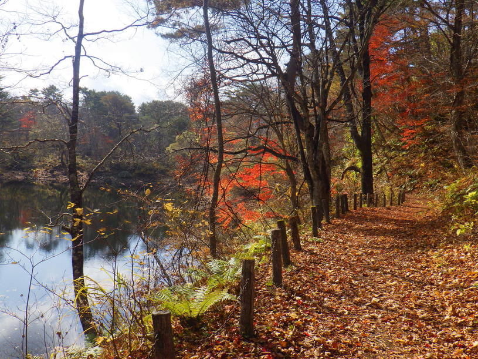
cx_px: 239
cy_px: 180
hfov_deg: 54.0
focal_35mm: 34
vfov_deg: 41.8
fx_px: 469
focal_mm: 6.1
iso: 250
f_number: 4.6
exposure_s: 1/1000
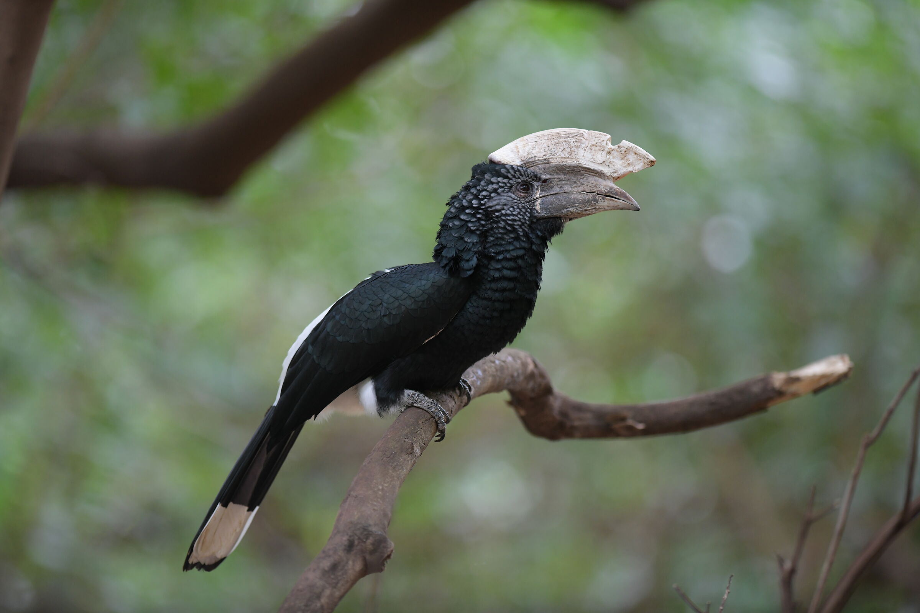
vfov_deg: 4.6
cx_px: 460
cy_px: 306
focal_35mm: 300
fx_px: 7666
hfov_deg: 6.9
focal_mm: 300
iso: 1800
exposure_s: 1/320
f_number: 2.8
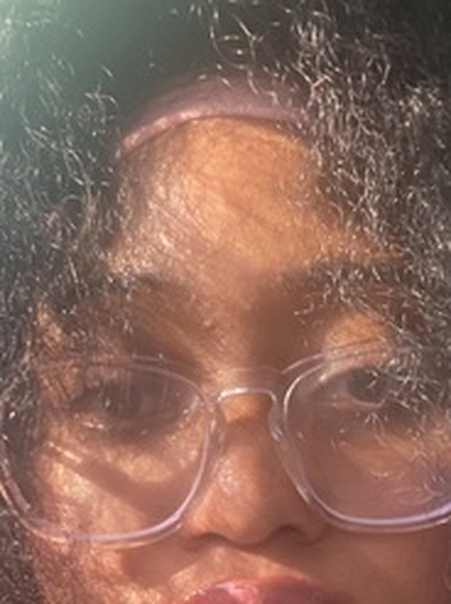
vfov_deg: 29.7
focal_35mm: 61
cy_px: 594
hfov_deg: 24.0
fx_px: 1062
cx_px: 222
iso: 100
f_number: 2.2
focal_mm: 2.71
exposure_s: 1/60
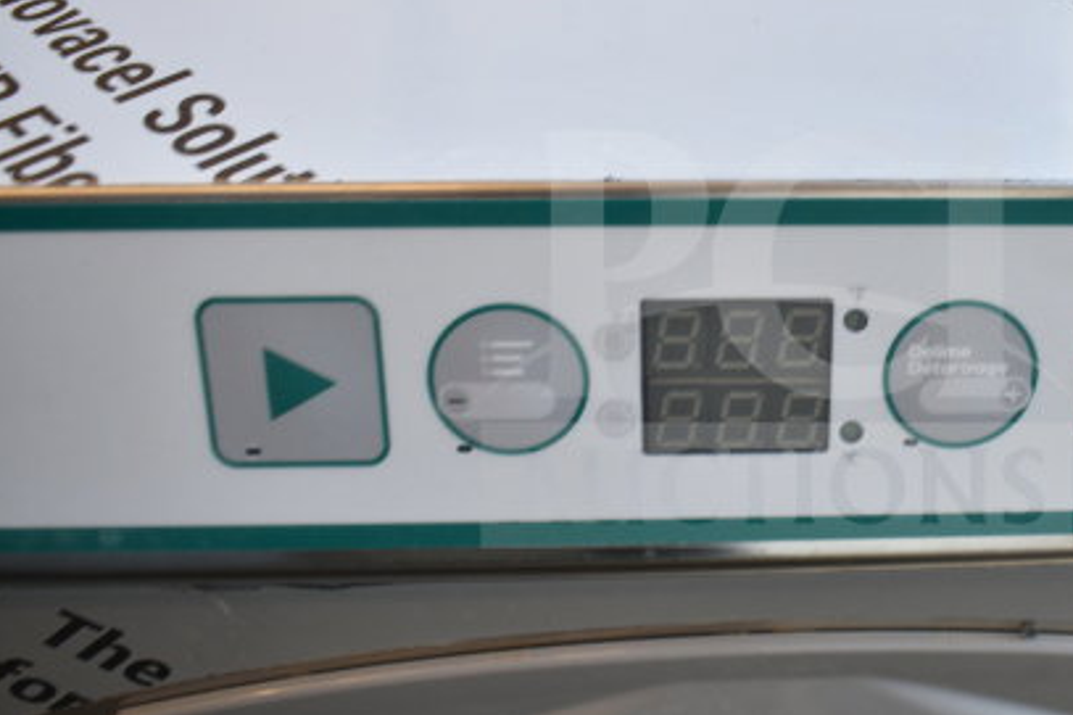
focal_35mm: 45
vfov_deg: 29.8
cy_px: 339
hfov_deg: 42.6
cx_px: 775
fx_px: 1341
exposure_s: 1/40
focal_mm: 20
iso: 200
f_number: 3.5
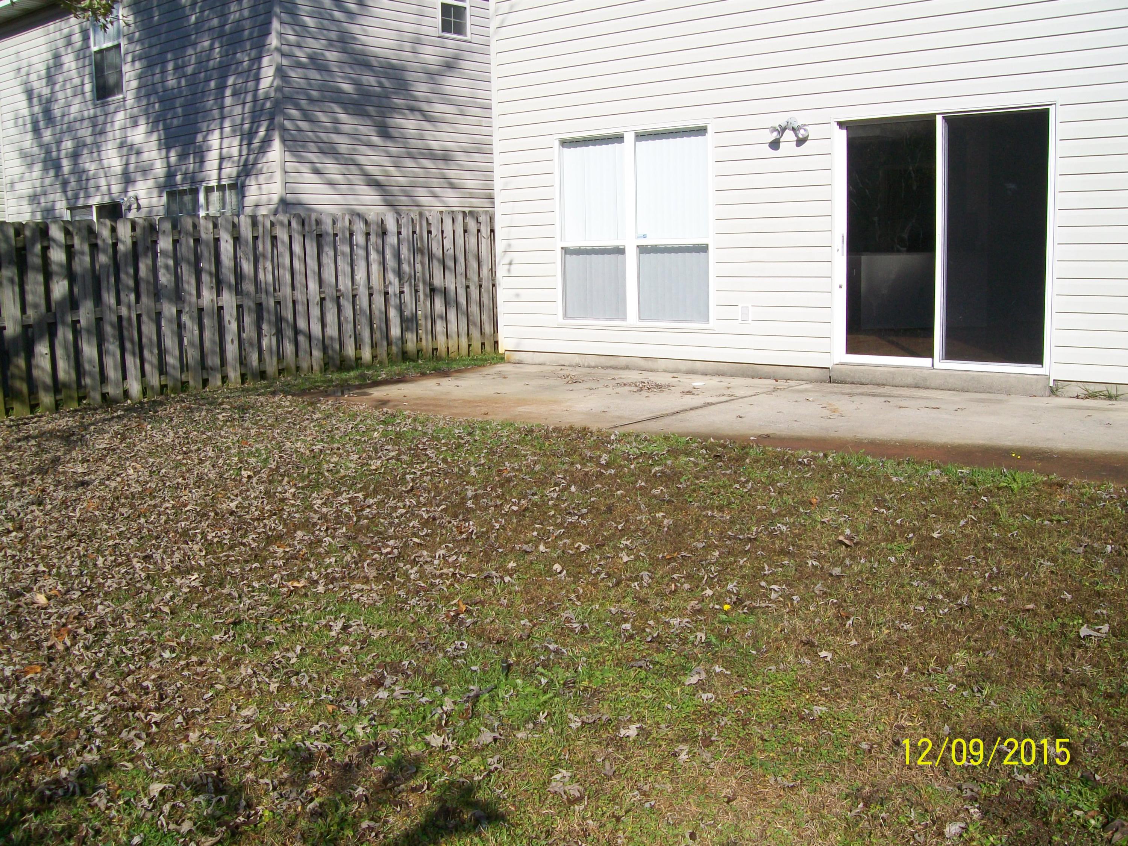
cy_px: 423
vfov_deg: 41.8
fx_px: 1108
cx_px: 564
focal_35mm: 34
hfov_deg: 54.0
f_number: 4.9
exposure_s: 1/500
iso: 64
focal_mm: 6.1
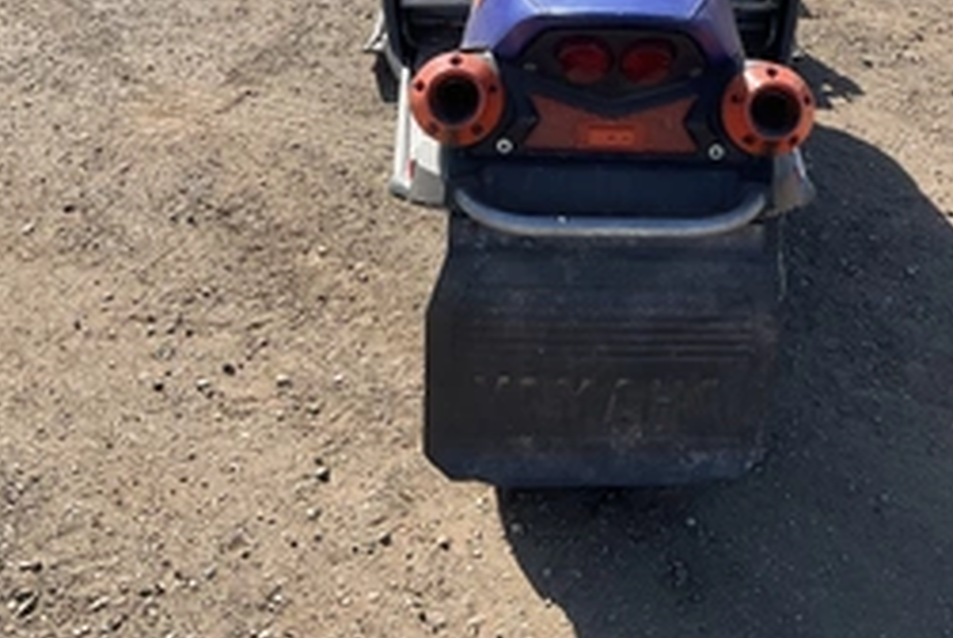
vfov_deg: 27.2
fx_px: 1272
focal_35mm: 48
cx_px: 596
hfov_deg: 40.8
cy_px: 76
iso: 25
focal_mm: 3
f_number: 1.8
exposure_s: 1/829
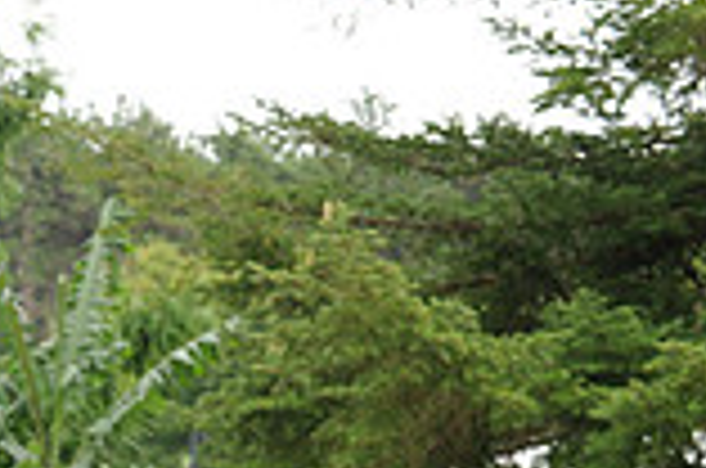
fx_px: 5069
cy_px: 810
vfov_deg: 5.2
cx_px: -490
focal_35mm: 259
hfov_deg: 7.8
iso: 500
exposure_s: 1/200
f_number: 7.1
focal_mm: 70
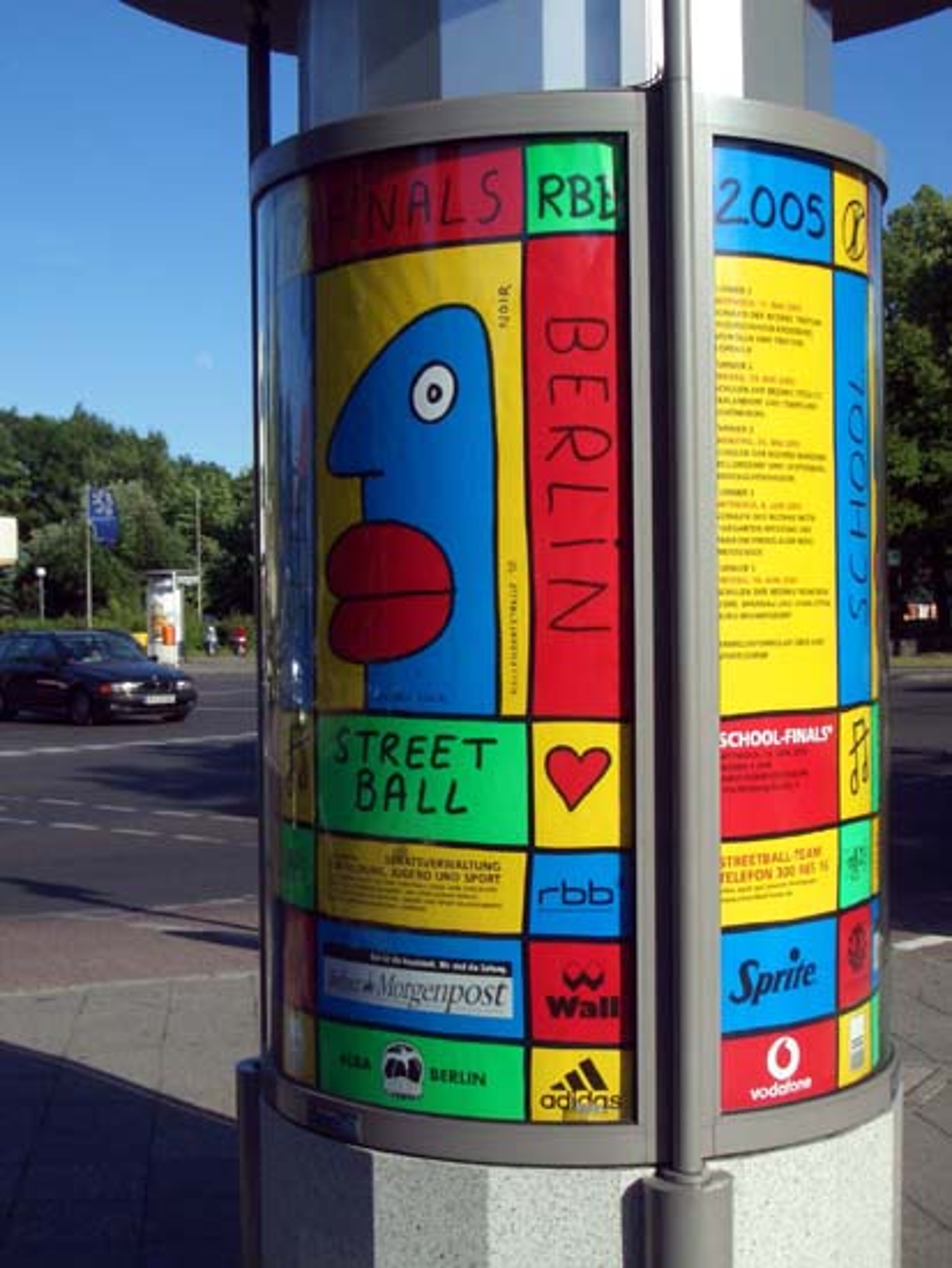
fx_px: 1795
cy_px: 634
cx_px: 476
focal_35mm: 49
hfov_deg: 29.7
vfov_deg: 38.9
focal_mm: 8.2
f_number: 5
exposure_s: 1/500
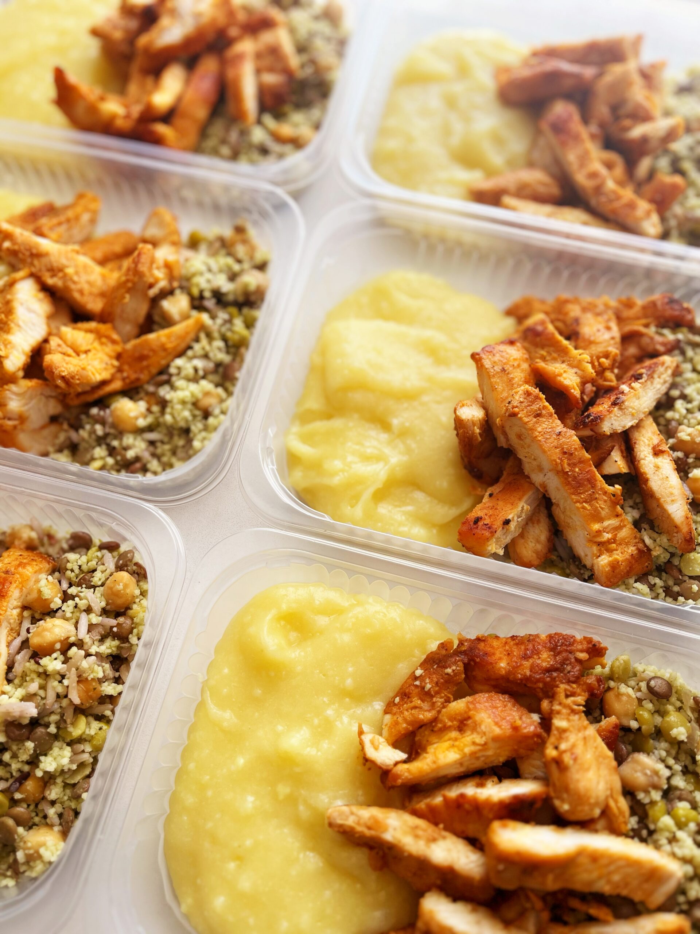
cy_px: 467
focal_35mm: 26
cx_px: 350
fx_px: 701
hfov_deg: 53.1
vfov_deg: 67.3
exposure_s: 1/122
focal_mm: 5.1
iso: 40
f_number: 1.6
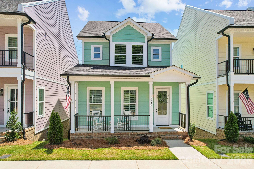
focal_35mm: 22
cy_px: 84
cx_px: 127
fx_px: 155
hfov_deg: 78.6
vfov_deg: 57.2
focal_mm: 8.4
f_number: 2.8
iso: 140
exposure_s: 1/320
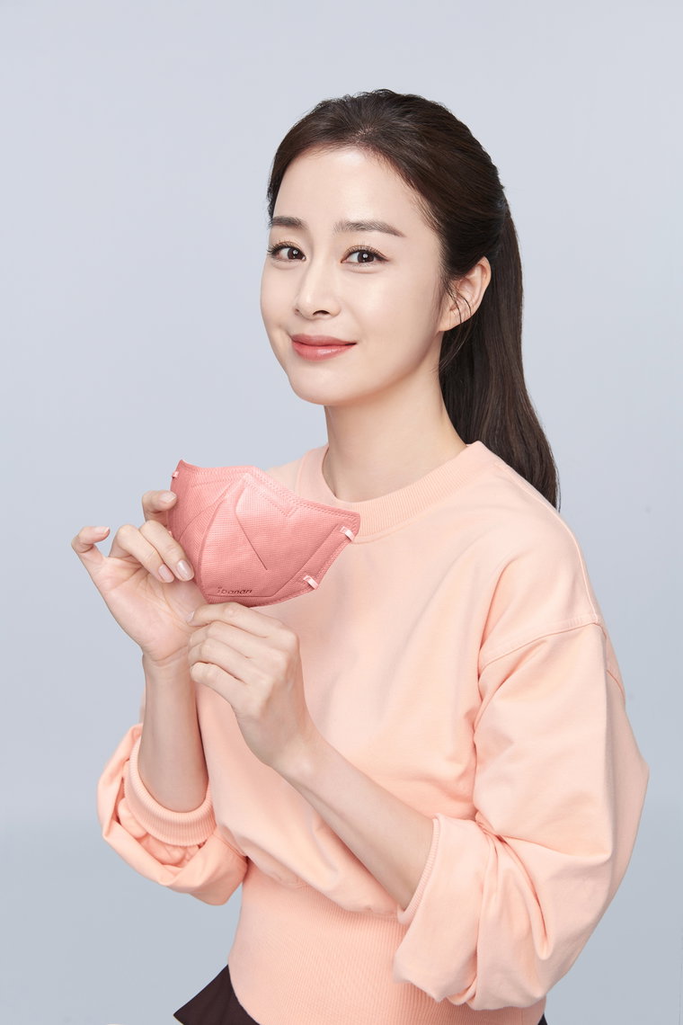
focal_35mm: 62
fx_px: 1764
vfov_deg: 32.4
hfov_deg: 21.9
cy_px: 512
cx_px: 342
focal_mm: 62
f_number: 11
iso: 100
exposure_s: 1/200
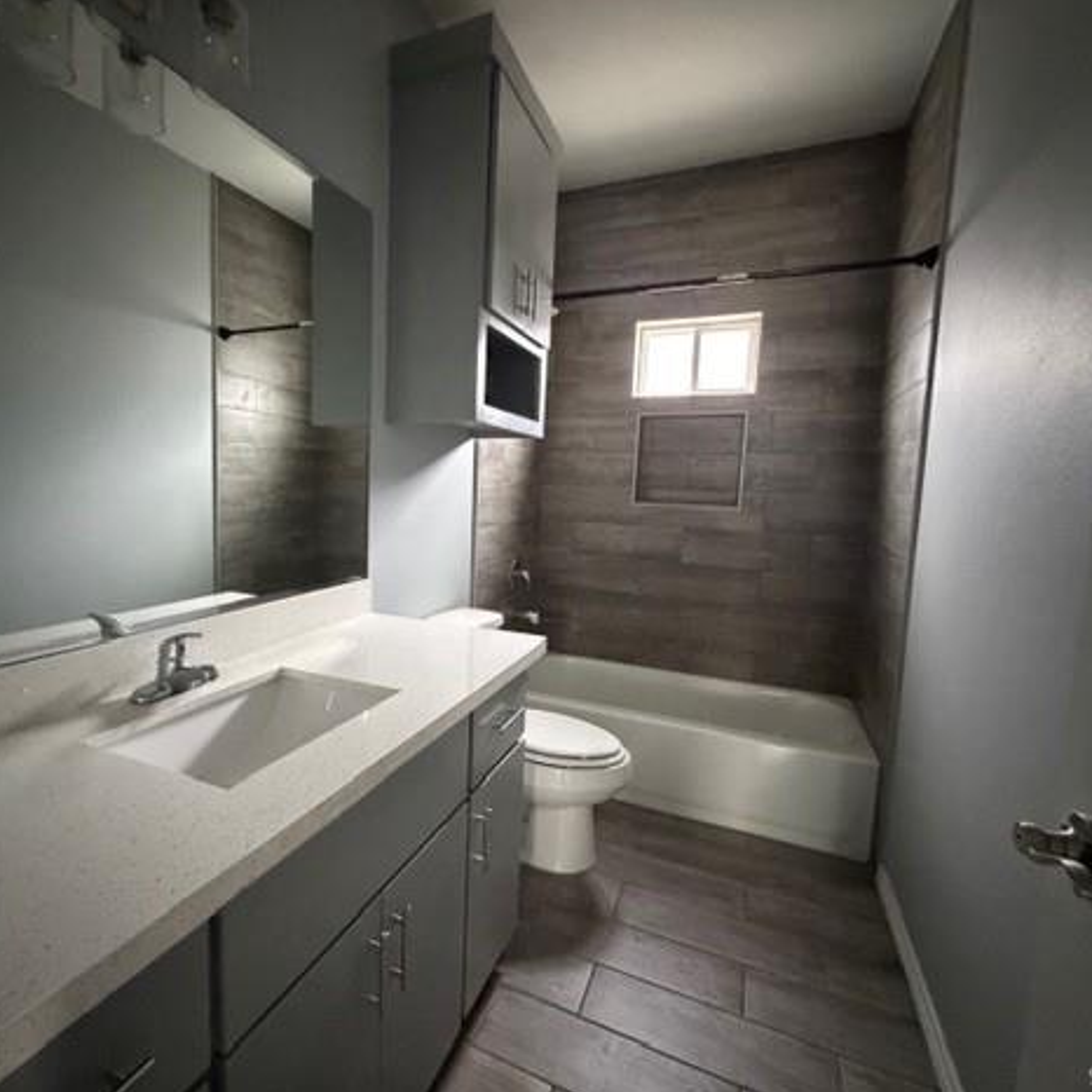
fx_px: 607
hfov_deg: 83.5
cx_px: 473
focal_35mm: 17
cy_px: 541
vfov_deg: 84.0
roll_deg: -1.4
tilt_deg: -7.0
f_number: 2.2
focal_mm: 2.22
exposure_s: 1/45
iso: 1250
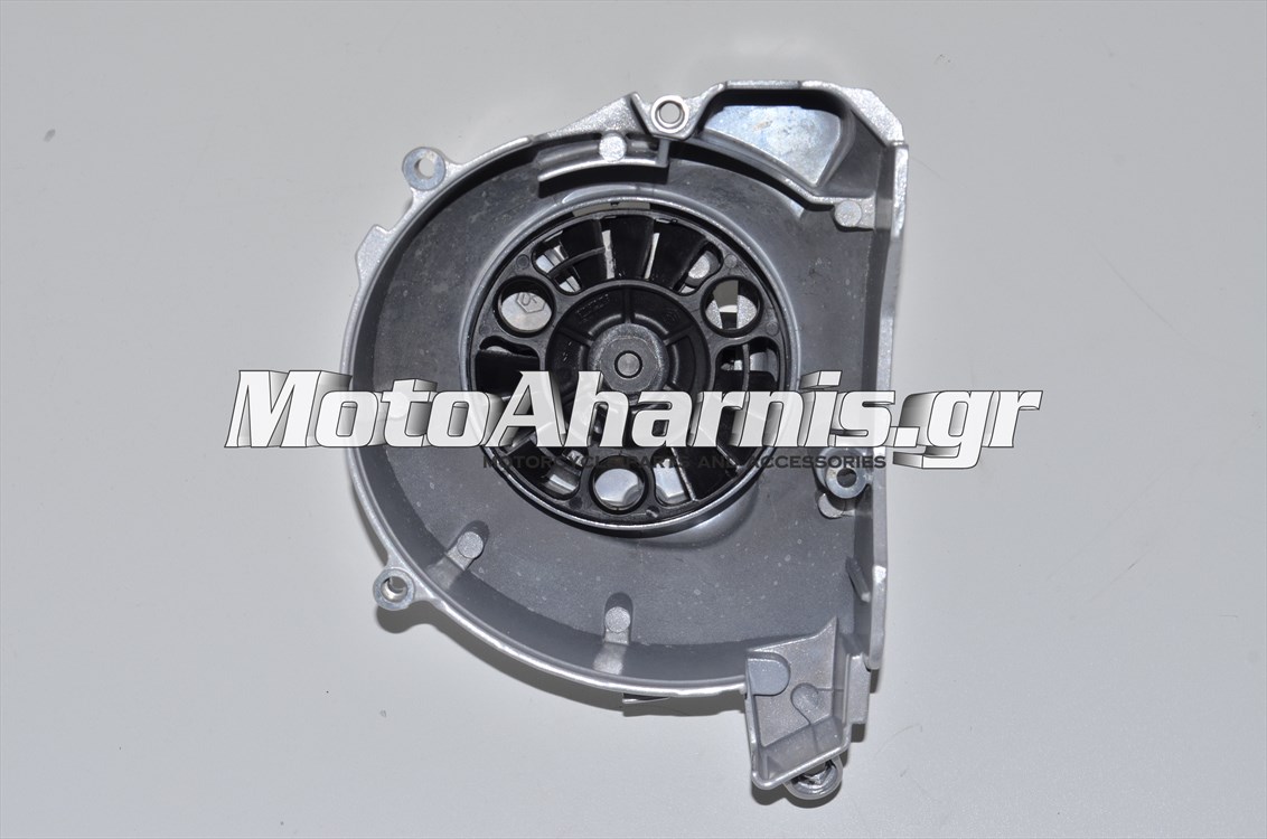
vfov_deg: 16.5
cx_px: 634
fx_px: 2898
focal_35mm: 82
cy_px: 420
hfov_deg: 24.7
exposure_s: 1/100
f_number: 13
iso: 160
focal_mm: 55
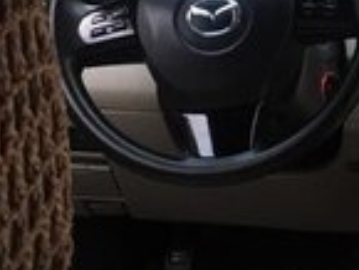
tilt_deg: -12.6
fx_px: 1370
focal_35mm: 132
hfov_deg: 14.1
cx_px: 522
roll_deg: +0.5
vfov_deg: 11.0
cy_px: -90
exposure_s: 1/33
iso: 32
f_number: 2.2
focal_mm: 4.15
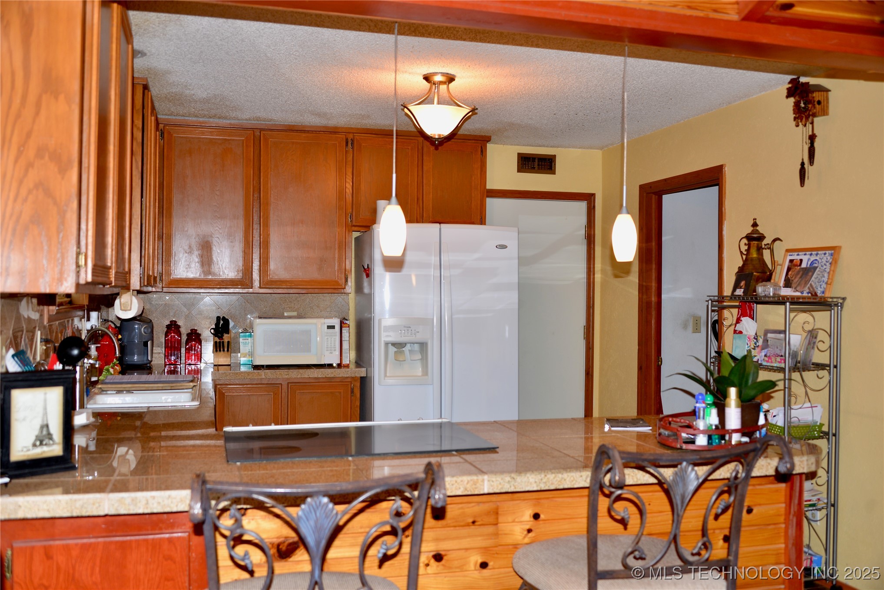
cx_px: 442
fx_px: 835
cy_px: 295
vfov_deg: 38.9
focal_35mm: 34
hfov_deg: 55.8
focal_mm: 34
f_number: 3.8
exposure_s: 1/60
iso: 320
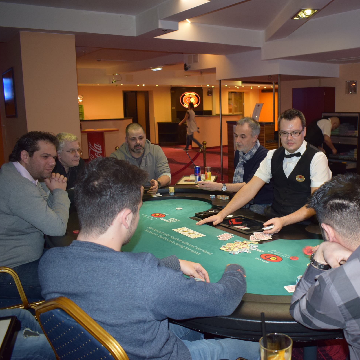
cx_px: 258
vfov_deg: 47.2
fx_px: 412
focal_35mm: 35
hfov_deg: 46.0
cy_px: 178
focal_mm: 18
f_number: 3.5
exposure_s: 1/30
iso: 900
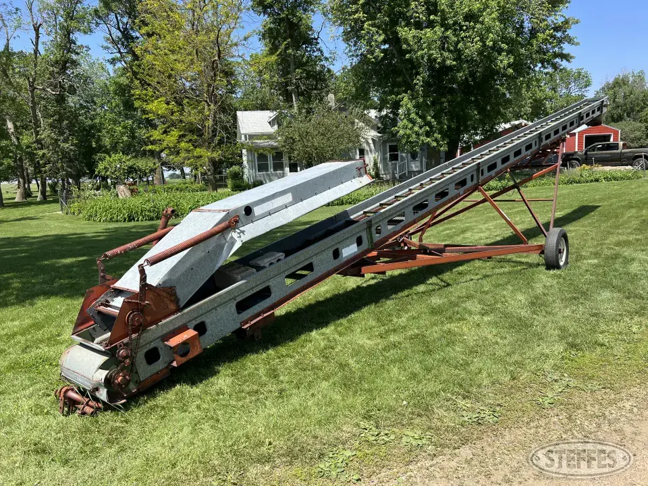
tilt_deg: -8.2
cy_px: 243
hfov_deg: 67.3
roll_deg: +4.6
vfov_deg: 53.1
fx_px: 487
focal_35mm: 26
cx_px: 324
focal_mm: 5.7
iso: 50
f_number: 1.5
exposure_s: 1/2123
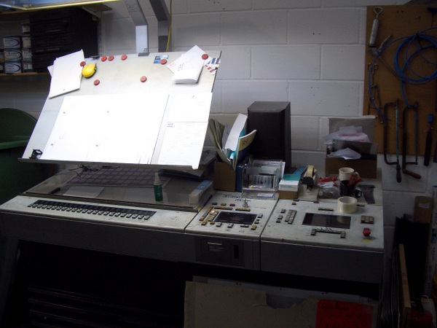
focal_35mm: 35
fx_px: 442
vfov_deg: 40.7
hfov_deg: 52.6
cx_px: 218
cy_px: 164
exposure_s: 1/100
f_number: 2.6
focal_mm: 5.8
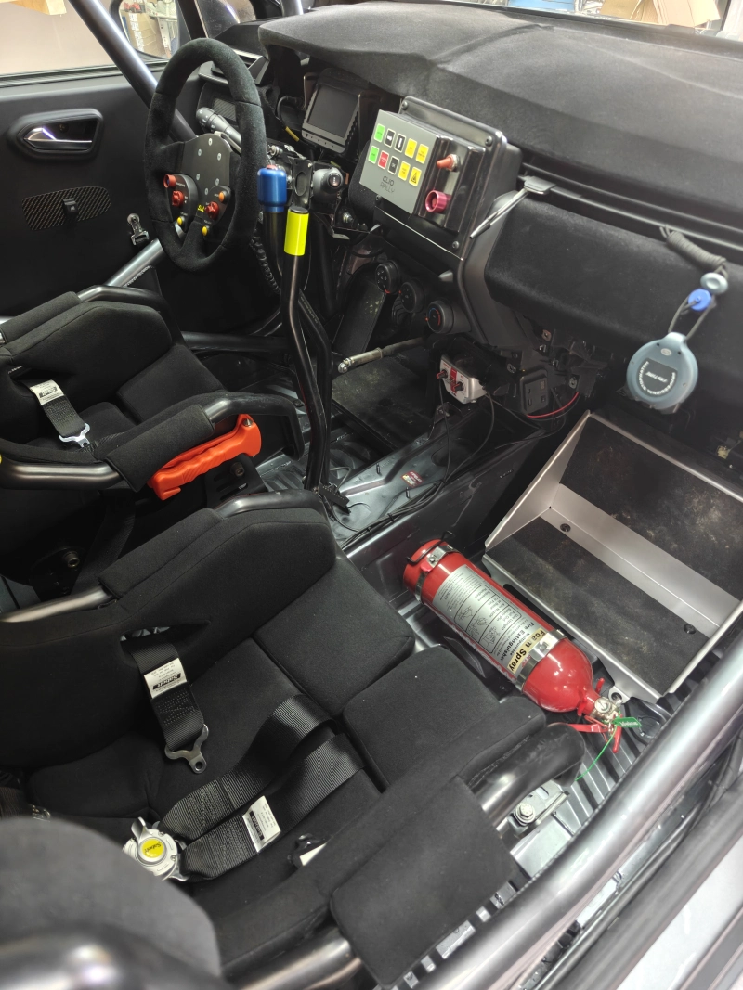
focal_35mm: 23
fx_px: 658
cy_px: 495
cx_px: 372
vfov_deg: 73.9
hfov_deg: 58.9
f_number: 1.6
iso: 1250
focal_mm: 6.06
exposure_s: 1/50
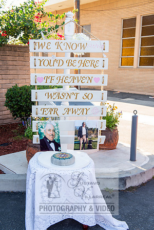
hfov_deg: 35.1
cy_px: 115
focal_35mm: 38
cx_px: 77
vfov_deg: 50.7
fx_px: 244
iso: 200
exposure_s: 1/100
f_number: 6.3
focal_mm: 38
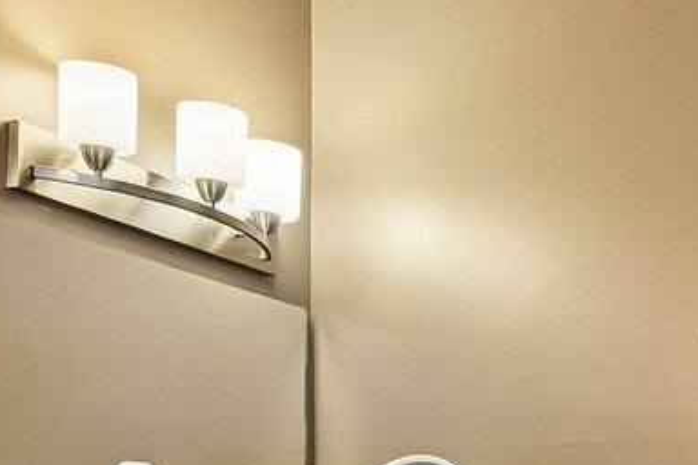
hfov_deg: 19.7
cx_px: 1172
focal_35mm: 83
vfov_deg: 15.5
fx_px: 1603
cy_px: 653
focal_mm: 15.5
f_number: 8
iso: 450
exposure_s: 1/15
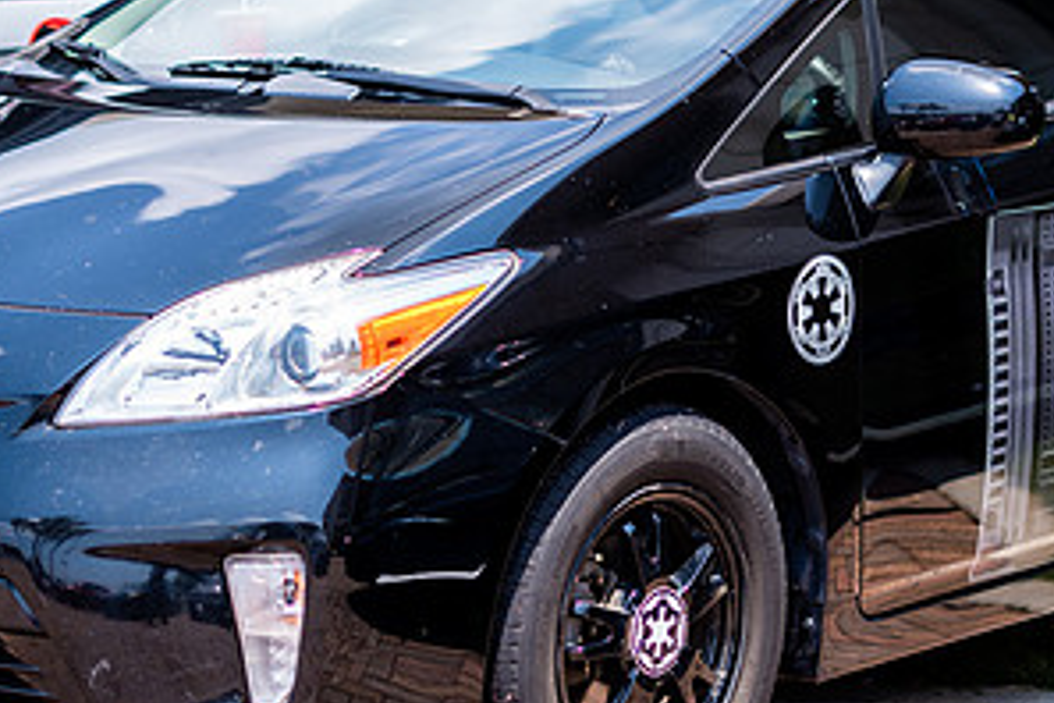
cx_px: 529
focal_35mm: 104
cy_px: 272
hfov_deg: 19.6
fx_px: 3045
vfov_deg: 13.2
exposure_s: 1/1600
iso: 50
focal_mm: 50
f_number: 2
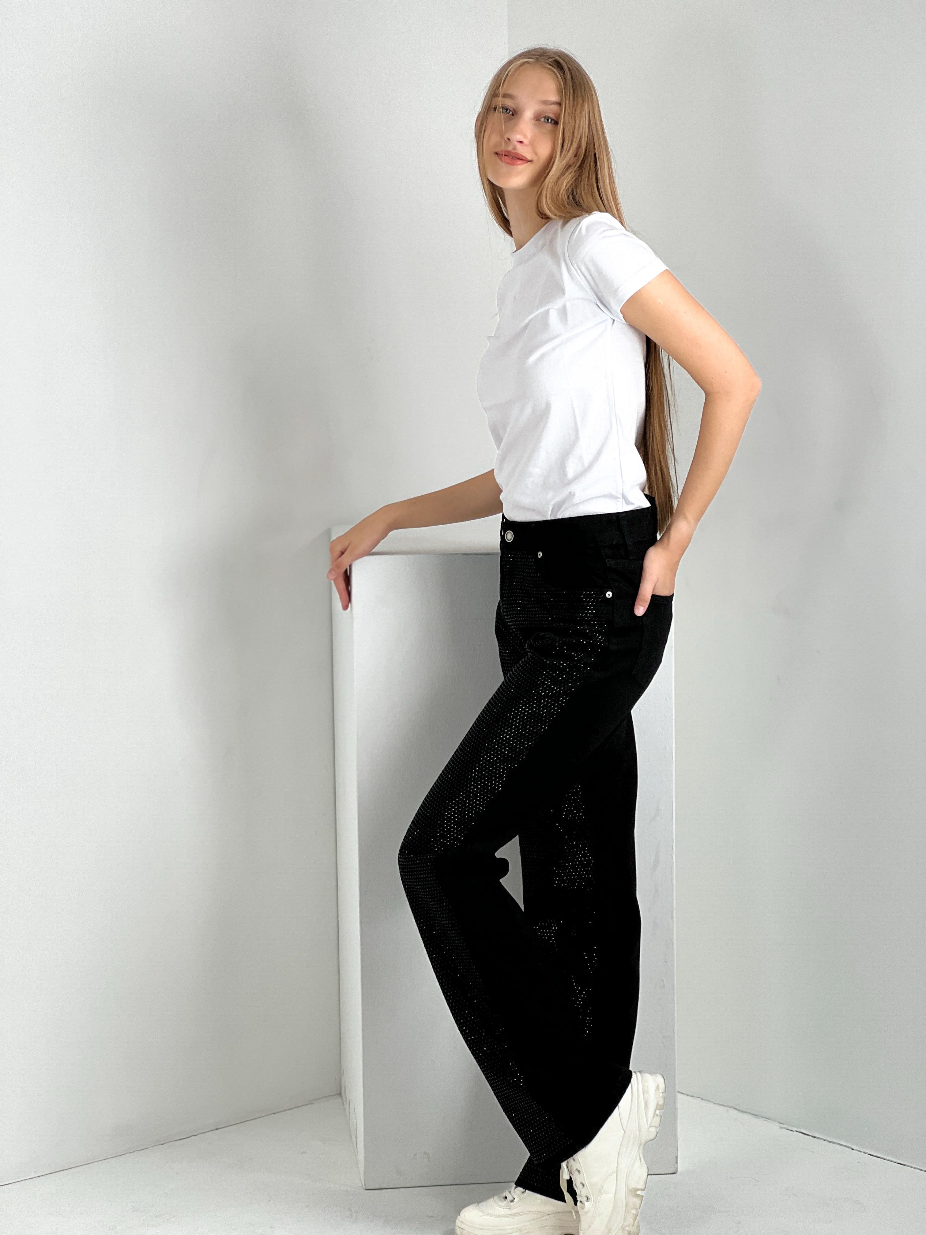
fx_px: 2746
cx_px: 463
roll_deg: +0.6
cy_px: 618
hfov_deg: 19.1
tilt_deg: -6.0
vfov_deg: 25.3
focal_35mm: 77
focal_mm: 9
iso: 64
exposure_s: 1/100
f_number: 2.8
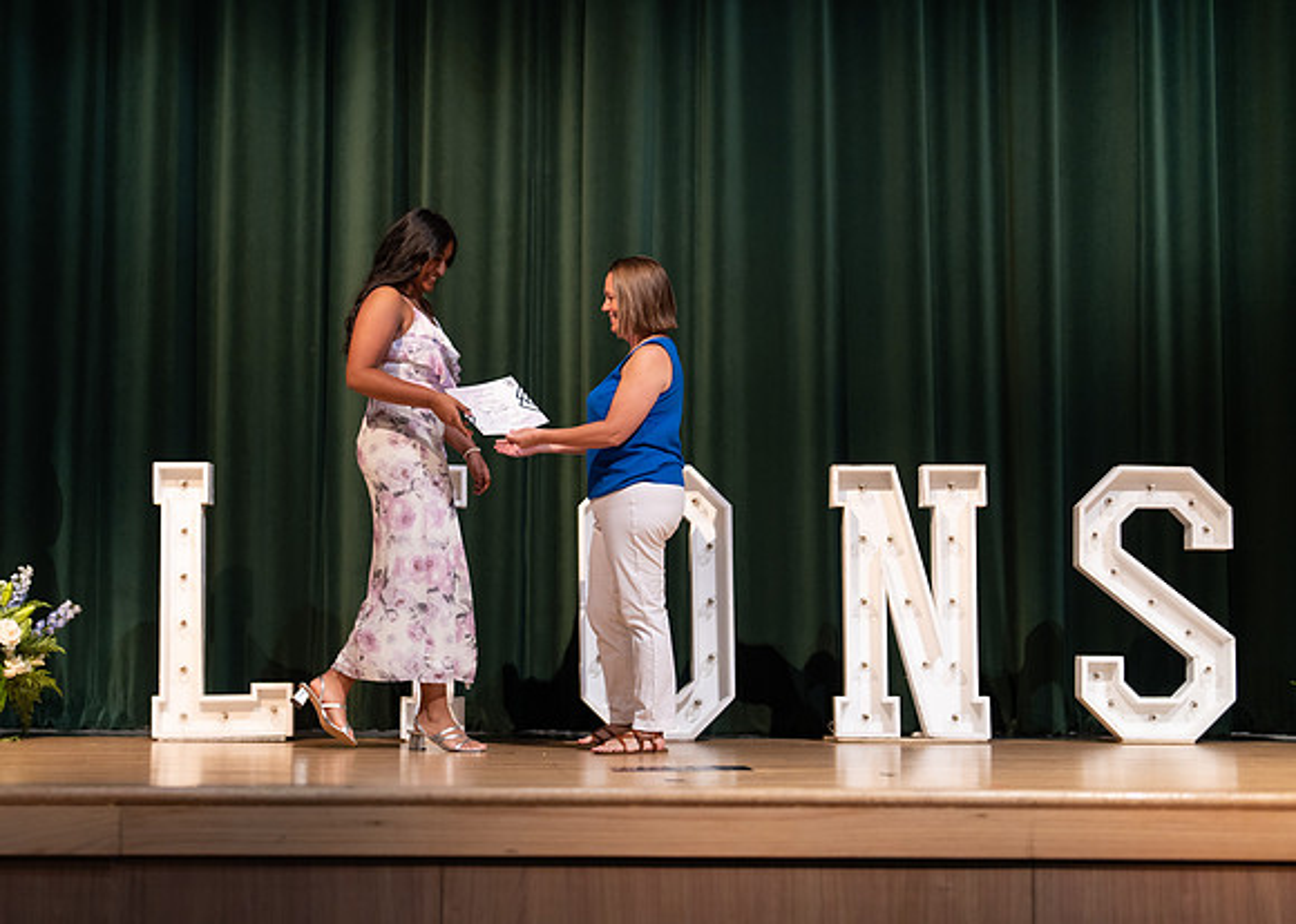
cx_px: 549
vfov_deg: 25.1
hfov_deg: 34.6
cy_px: 486
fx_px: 2076
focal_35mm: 56
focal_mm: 50
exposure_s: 1/320
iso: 640
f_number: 1.2
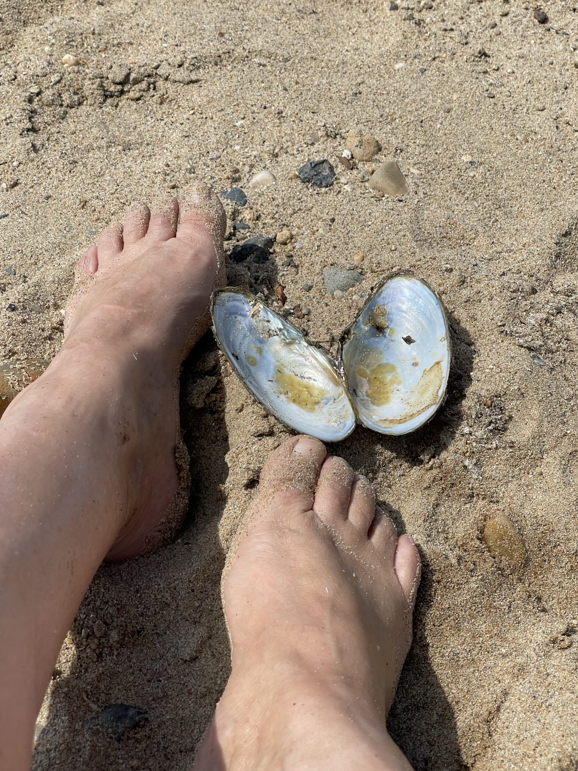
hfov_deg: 27.5
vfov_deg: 36.2
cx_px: 292
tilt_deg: -49.2
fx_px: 1180
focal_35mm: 53
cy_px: 388
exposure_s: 1/2179
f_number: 2
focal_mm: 6
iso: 25
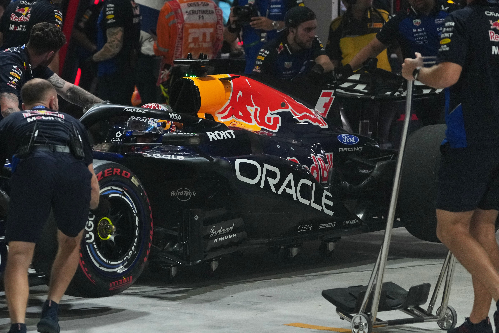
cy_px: 126
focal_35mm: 206
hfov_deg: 10.0
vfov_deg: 6.7
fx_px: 2855
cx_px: 119
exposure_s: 1/3200
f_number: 2.8
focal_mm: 124
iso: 2500
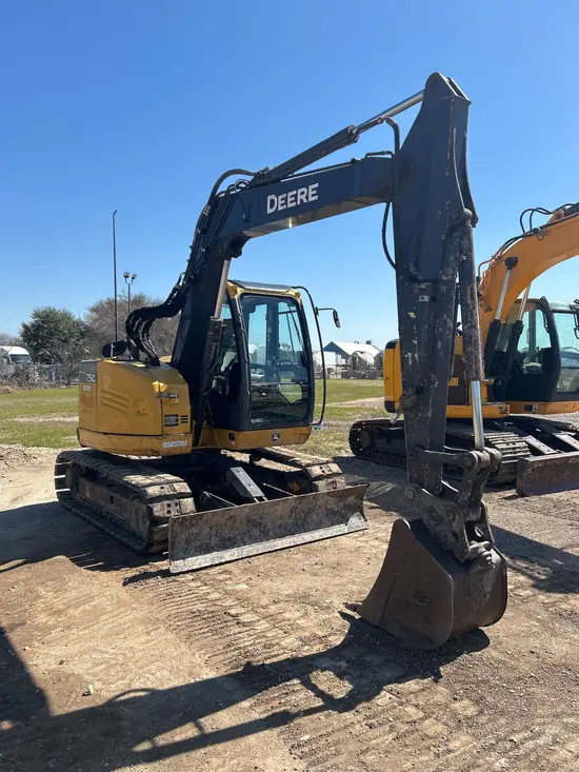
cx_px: 290
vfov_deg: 67.3
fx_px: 580
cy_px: 386
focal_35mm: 26
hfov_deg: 53.1
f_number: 1.5
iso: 50
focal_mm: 5.7
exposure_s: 1/3460
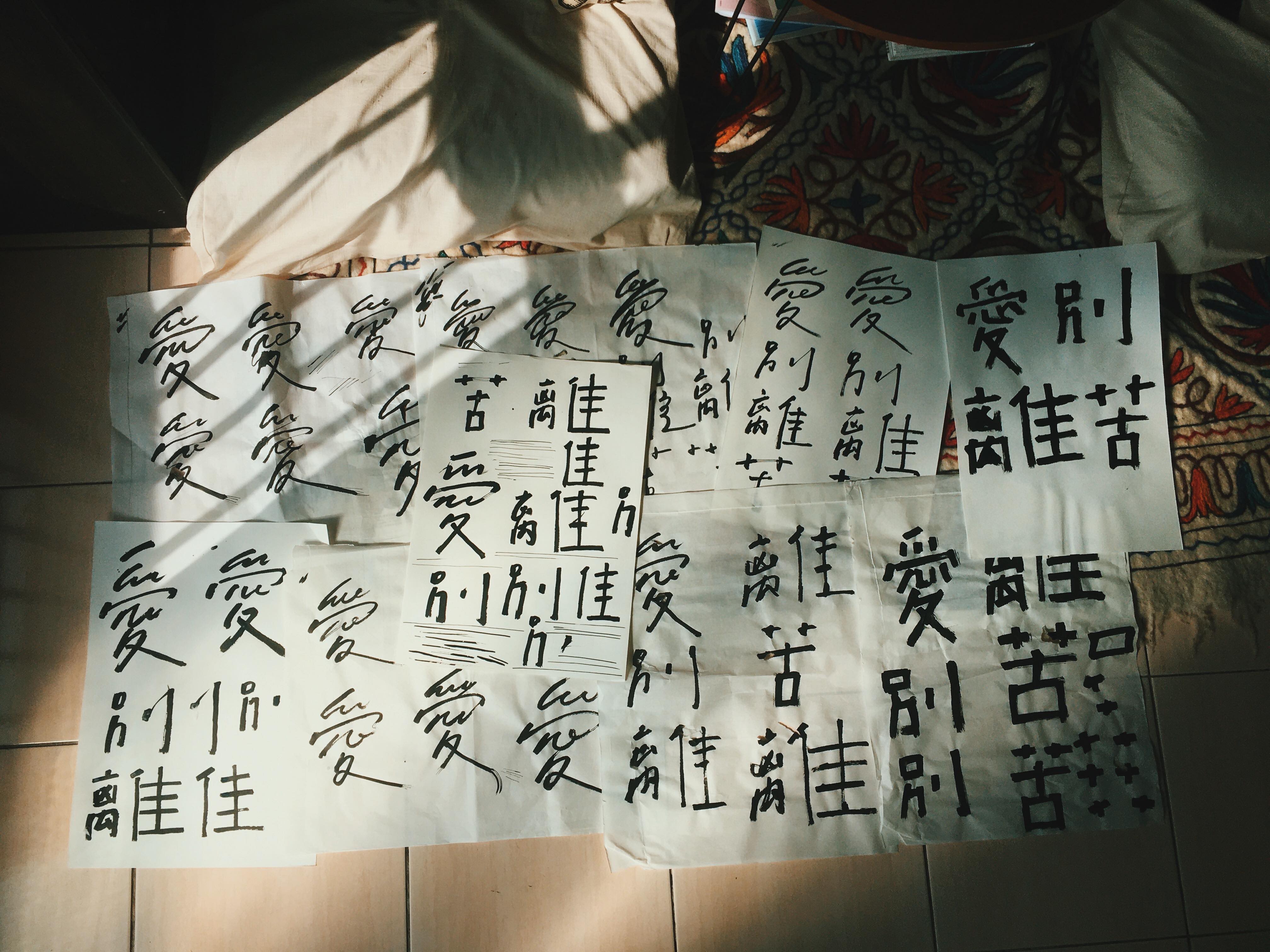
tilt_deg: -78.9
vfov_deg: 48.2
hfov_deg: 61.7
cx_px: 635
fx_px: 1064
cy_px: 476
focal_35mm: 29
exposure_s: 1/1012
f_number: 2.2
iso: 25
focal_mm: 4.15
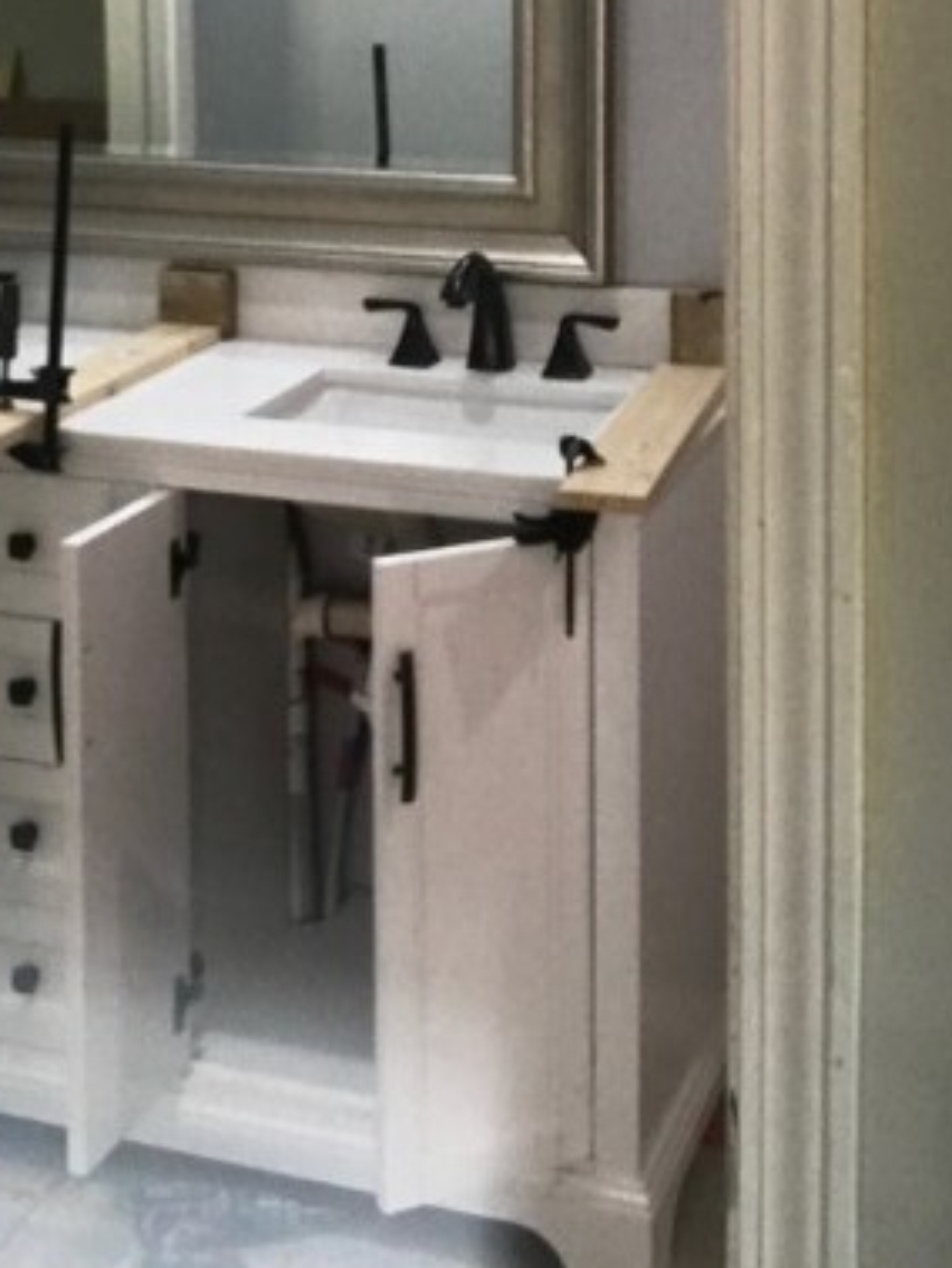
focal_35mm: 65
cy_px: 17
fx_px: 2381
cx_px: 275
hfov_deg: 22.5
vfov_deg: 28.1
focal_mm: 2.87
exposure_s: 1/30
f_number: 2.2
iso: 50
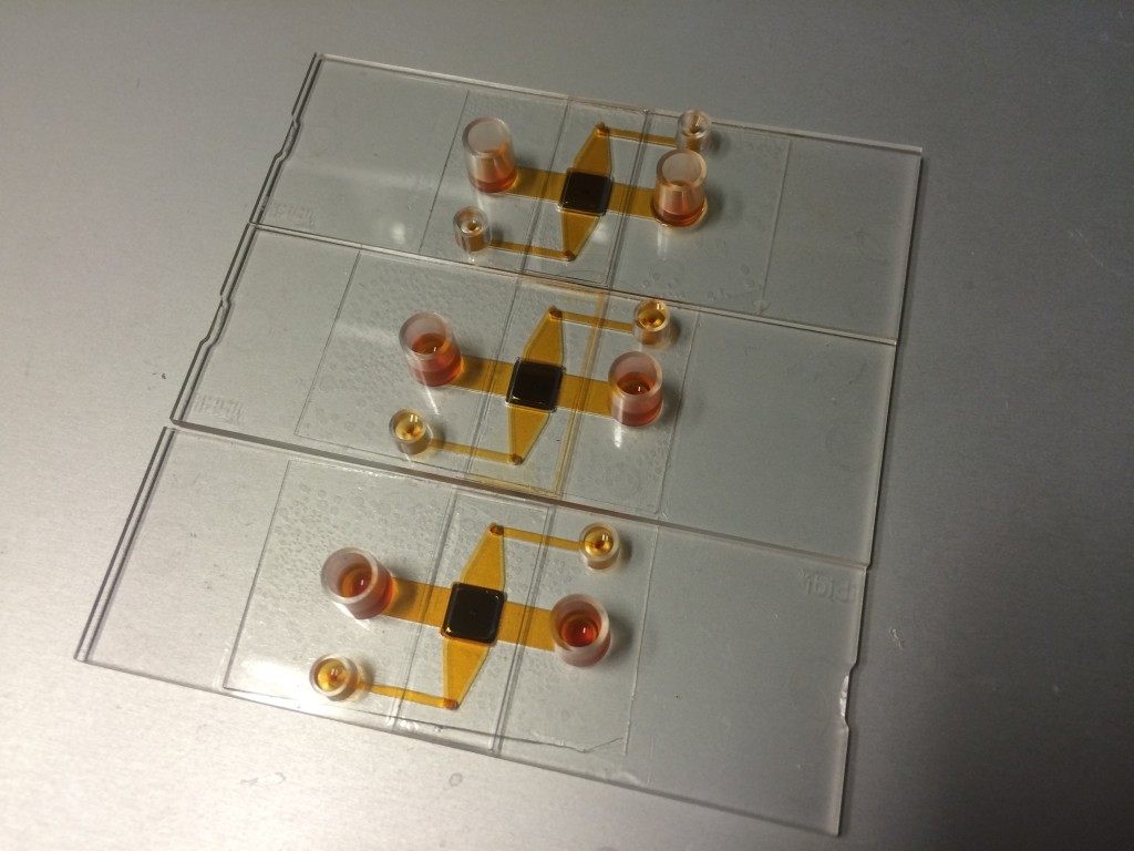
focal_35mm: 29
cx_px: 567
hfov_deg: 61.7
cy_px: 426
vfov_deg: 48.2
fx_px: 950
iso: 40
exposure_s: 1/33
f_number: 2.2
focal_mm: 4.15
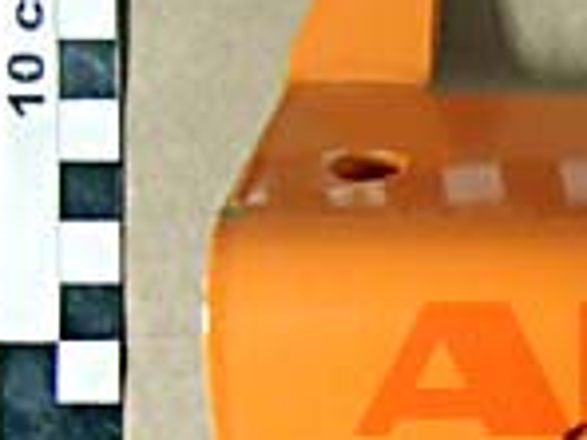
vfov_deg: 7.4
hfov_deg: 9.4
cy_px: 460
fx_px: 3375
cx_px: 1115
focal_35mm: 199
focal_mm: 8.25
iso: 320
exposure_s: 1/50
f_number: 4.9
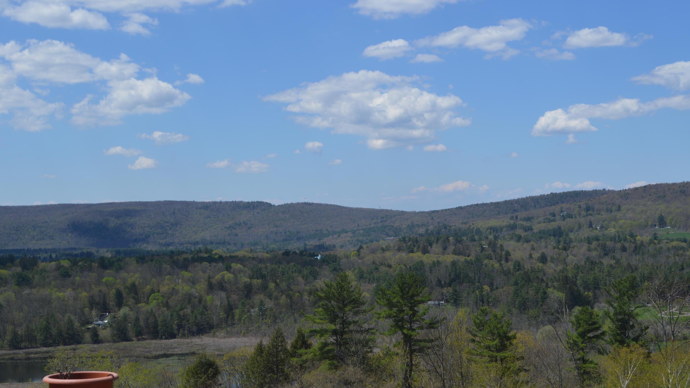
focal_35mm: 52
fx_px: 951
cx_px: 353
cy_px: 223
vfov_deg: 23.0
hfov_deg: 39.9
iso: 100
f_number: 8
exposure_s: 1/250
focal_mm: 32
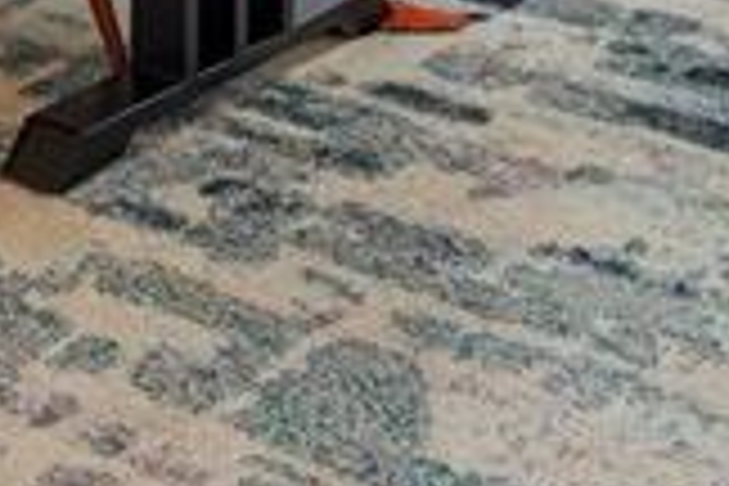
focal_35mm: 114
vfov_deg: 9.9
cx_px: -342
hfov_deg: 16.5
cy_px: -832
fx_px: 2308
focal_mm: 18
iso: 250
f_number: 9
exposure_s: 1/30
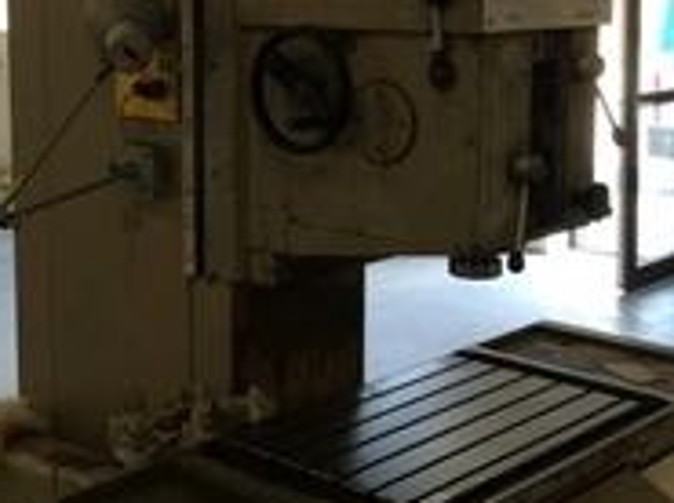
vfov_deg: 22.4
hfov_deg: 29.7
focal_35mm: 65
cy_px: 168
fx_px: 1263
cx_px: 240
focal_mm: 4.12
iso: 50
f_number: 2.2
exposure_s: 1/30
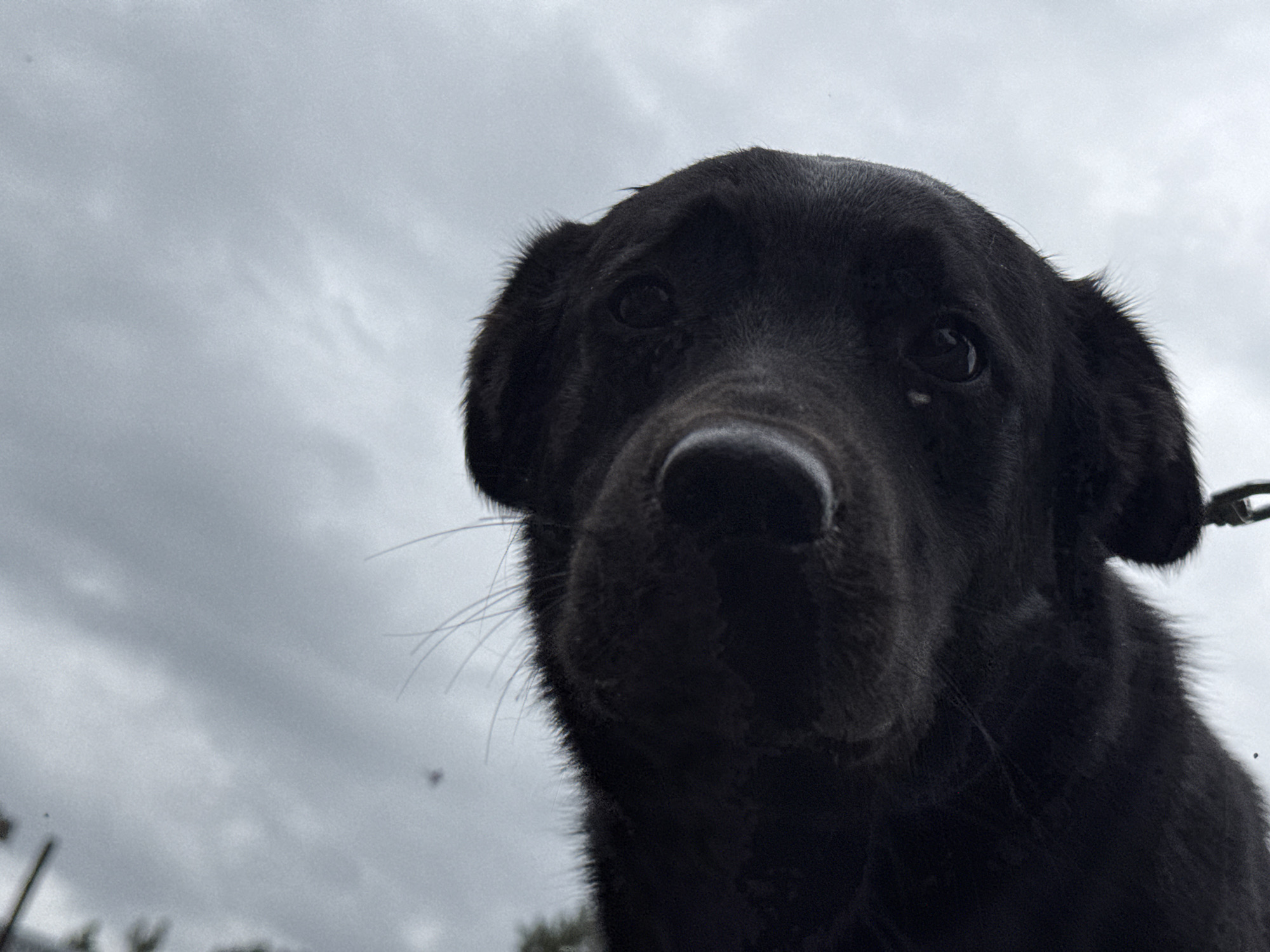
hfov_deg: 39.7
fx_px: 1761
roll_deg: -19.5
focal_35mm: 48
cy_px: 476
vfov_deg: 30.3
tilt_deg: +24.4
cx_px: 635
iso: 64
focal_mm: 6.76
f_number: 1.78
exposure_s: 1/6410
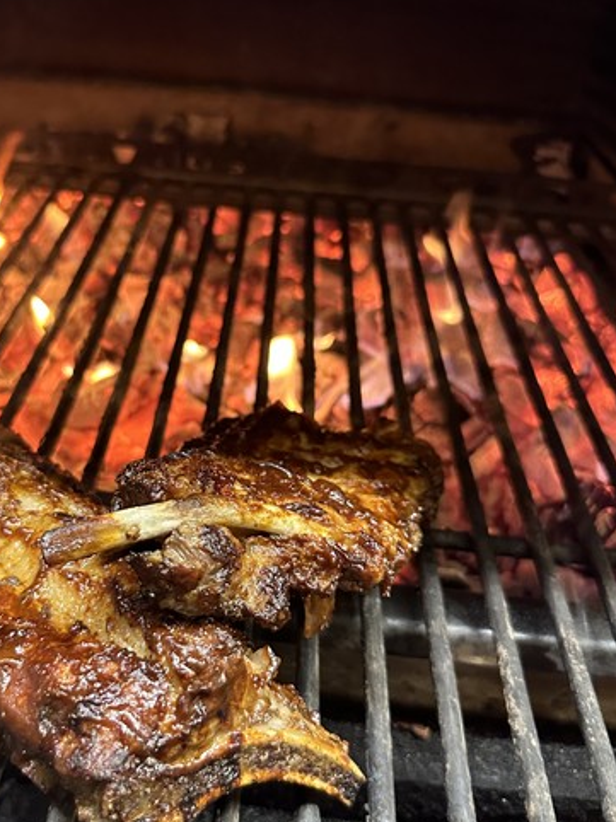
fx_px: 807
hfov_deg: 41.1
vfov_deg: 54.0
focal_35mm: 34
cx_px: 196
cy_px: 431
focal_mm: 6.86
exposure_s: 1/60
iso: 640
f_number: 1.78
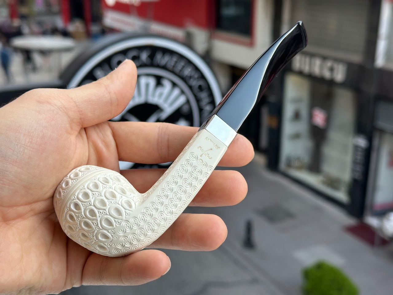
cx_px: 196
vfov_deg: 30.3
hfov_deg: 39.7
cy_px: 148
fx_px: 545
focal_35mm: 48
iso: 64
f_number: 1.78
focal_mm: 6.86
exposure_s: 1/519
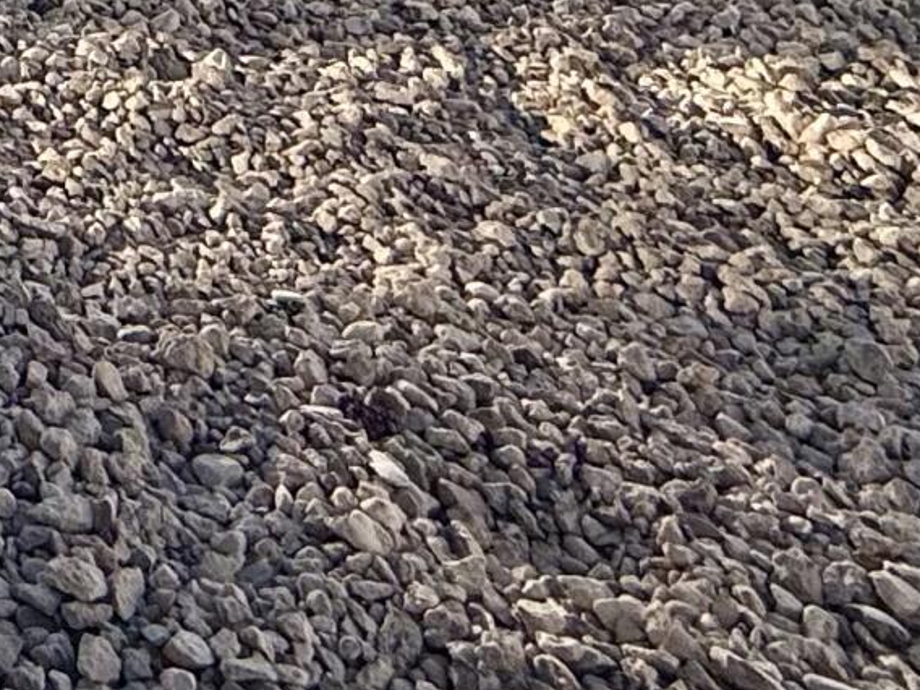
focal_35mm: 74
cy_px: -795
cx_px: -637
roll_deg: -1.9
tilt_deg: +1.7
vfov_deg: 15.0
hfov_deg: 20.4
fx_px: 1967
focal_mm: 2.22
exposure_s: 1/1901
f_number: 2.2
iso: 50
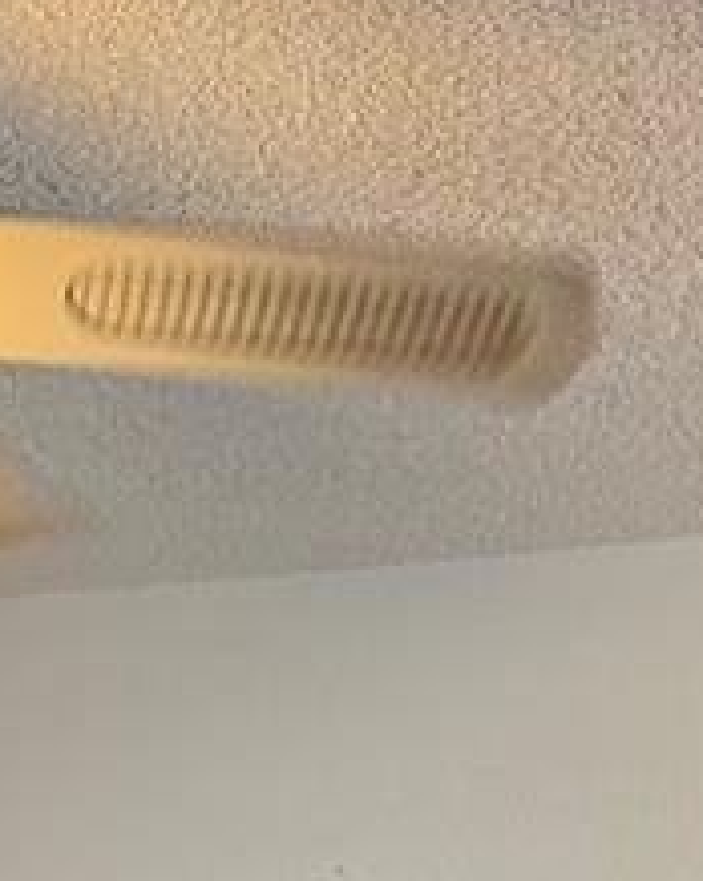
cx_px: 513
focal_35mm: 129
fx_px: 3360
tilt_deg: -5.9
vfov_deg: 12.7
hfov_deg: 11.9
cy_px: 1859
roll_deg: +0.9
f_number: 1.78
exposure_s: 1/60
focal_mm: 6.76
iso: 500
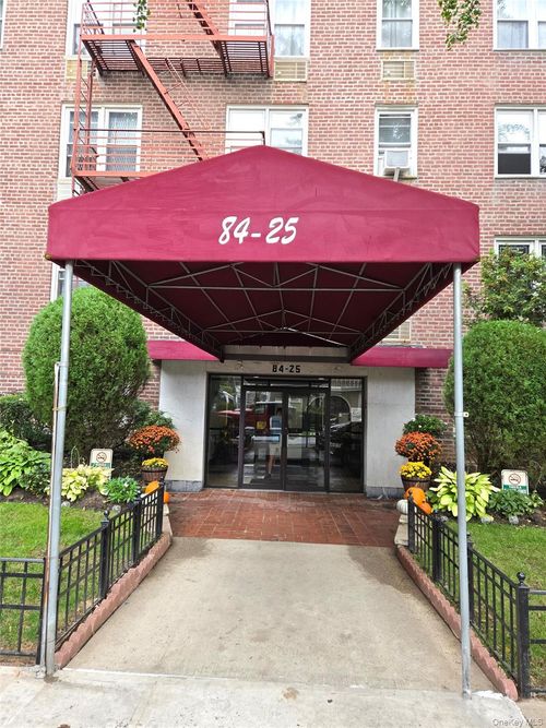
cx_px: 273
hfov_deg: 58.9
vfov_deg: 73.9
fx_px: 484
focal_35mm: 23
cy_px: 364
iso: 160
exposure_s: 1/508
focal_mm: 5.4
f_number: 1.8
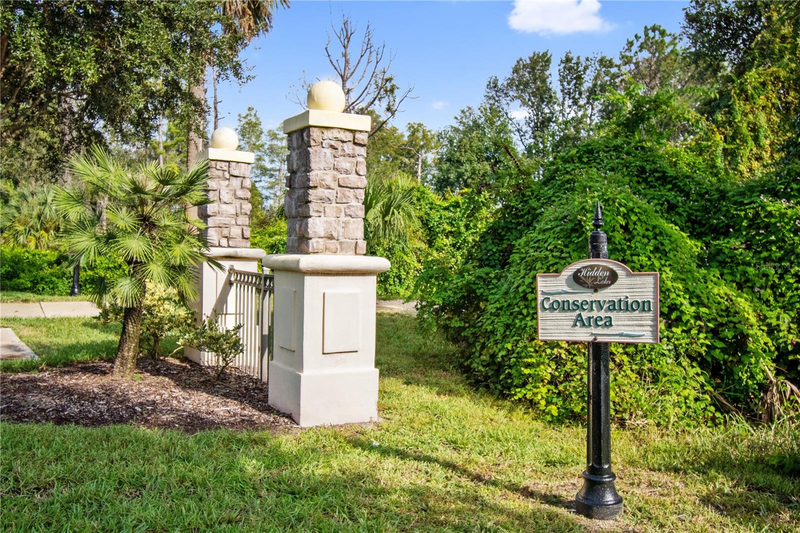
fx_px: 666
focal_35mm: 30
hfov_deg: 61.9
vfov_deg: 43.6
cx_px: 400
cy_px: 266
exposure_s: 1/1600
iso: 800
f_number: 5.6
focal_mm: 20
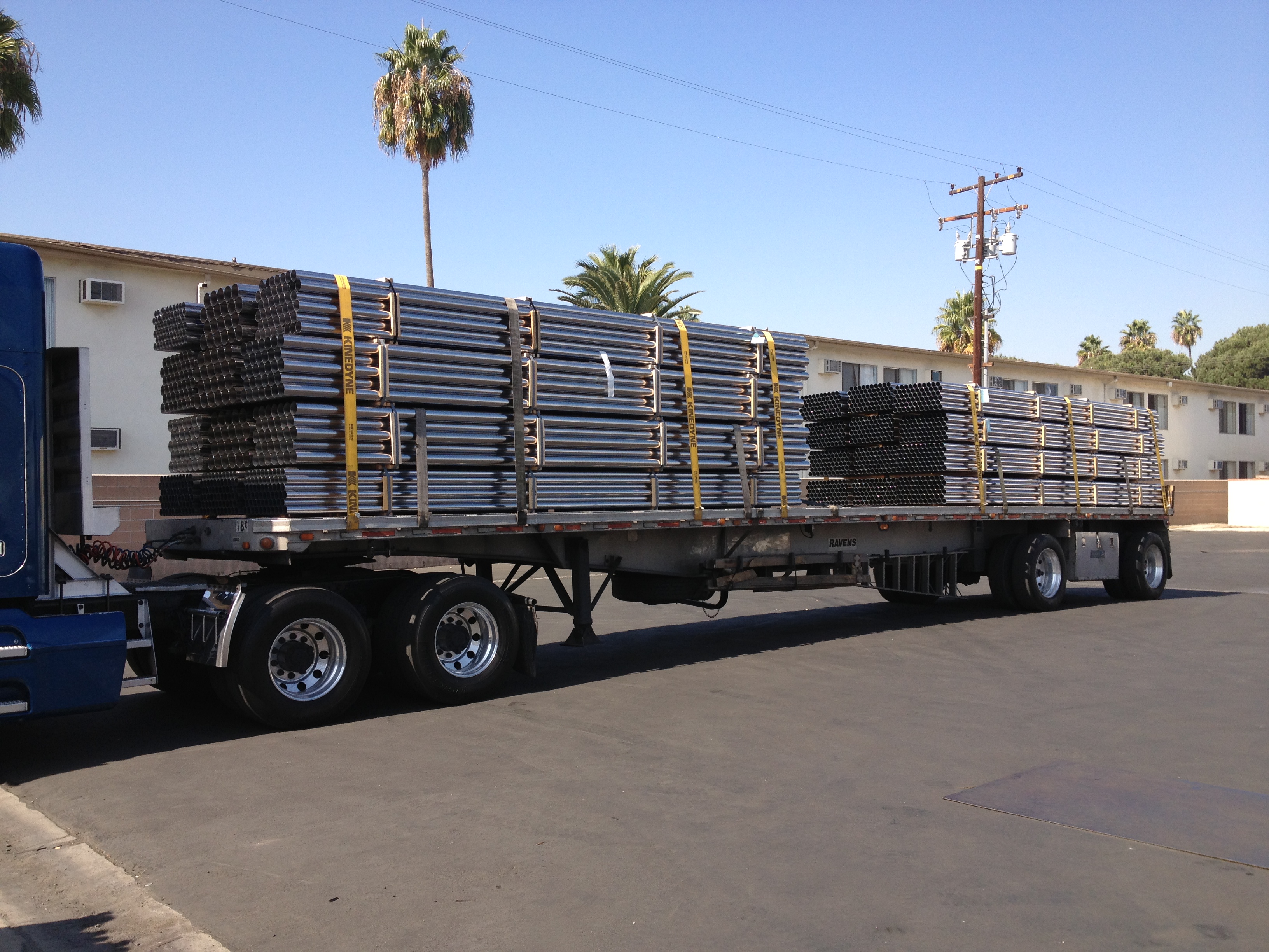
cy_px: 476
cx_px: 634
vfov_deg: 40.7
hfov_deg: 52.6
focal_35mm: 35
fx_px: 1283
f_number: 2.4
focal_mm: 4.28
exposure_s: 1/920
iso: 50
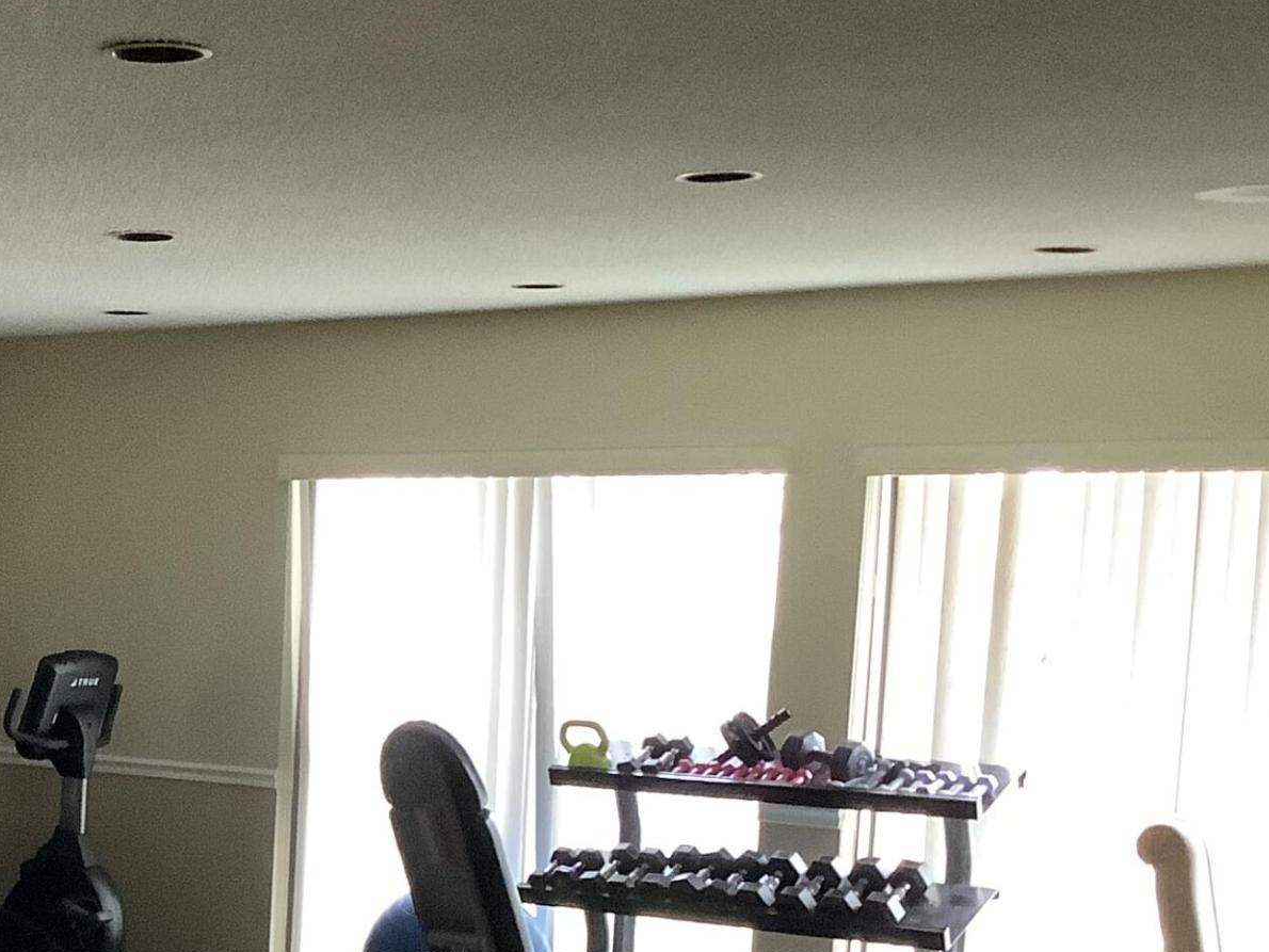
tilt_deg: -9.4
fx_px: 2750
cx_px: -73
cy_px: 905
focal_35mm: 75
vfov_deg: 19.2
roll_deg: -1.0
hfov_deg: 24.5
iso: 500
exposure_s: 1/30
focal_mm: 3.3
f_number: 2.4
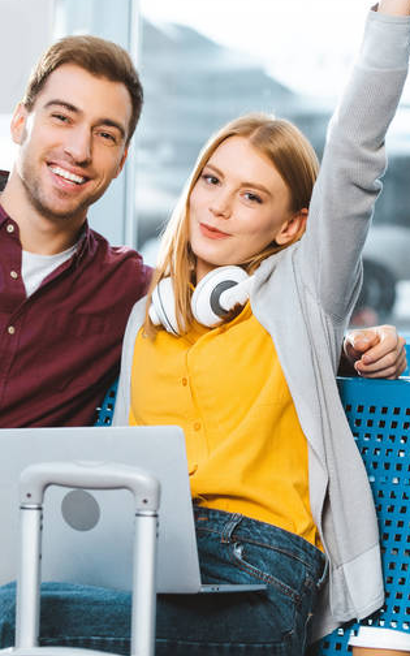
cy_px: 269
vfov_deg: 14.4
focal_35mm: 145
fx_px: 2592
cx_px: 260
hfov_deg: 9.0
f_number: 3.5
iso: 500
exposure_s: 1/200
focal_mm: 70
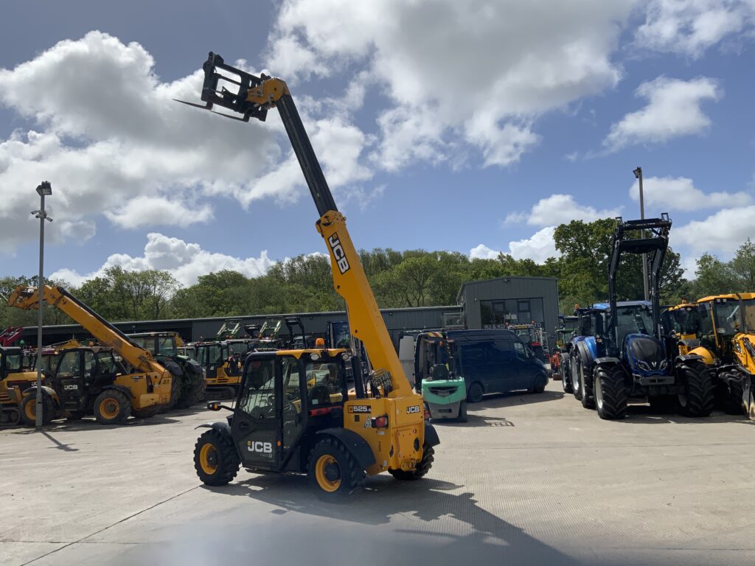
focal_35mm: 29
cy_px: 283
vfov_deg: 48.2
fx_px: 633
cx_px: 378
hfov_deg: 61.7
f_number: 1.8
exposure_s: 1/5814
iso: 20
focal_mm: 3
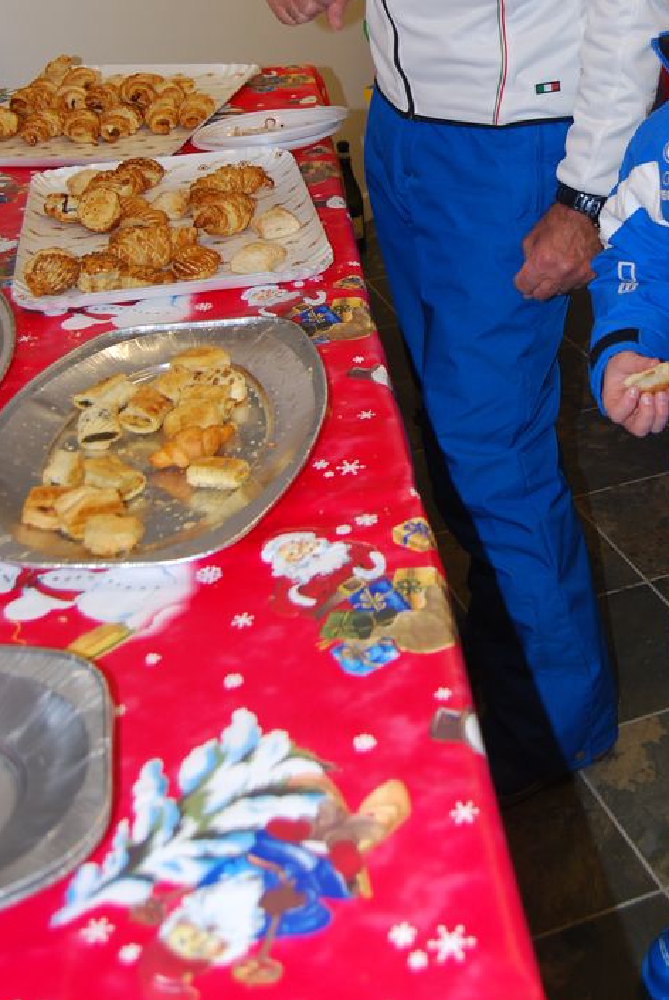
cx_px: 542
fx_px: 1419
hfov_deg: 26.0
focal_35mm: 51
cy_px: 238
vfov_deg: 37.8
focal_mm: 20
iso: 200
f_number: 3.8
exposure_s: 1/60
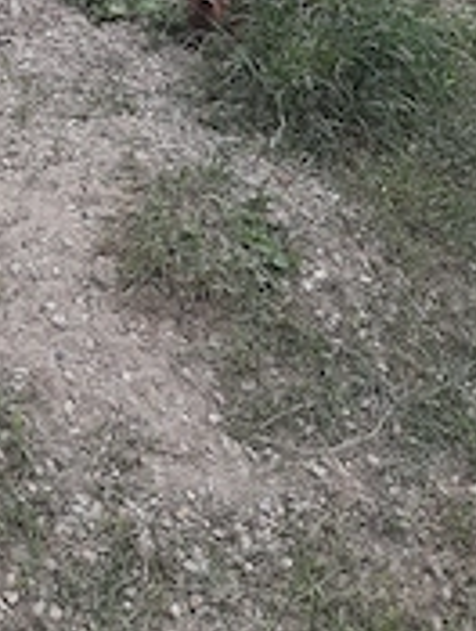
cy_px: -76
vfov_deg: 30.0
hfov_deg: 25.1
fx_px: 1041
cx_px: 65
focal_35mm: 57
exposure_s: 1/769
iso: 20
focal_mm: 4.6
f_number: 2
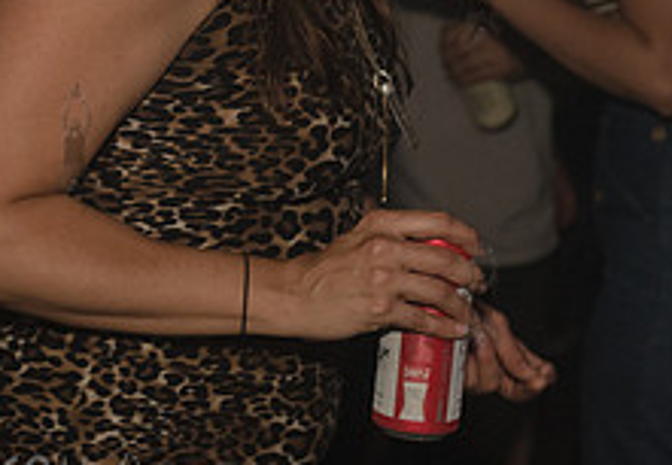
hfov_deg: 13.6
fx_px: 2814
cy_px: 50
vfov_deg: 9.4
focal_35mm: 149
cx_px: 350
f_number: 3.5
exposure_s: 1/250
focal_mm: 50
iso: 2000
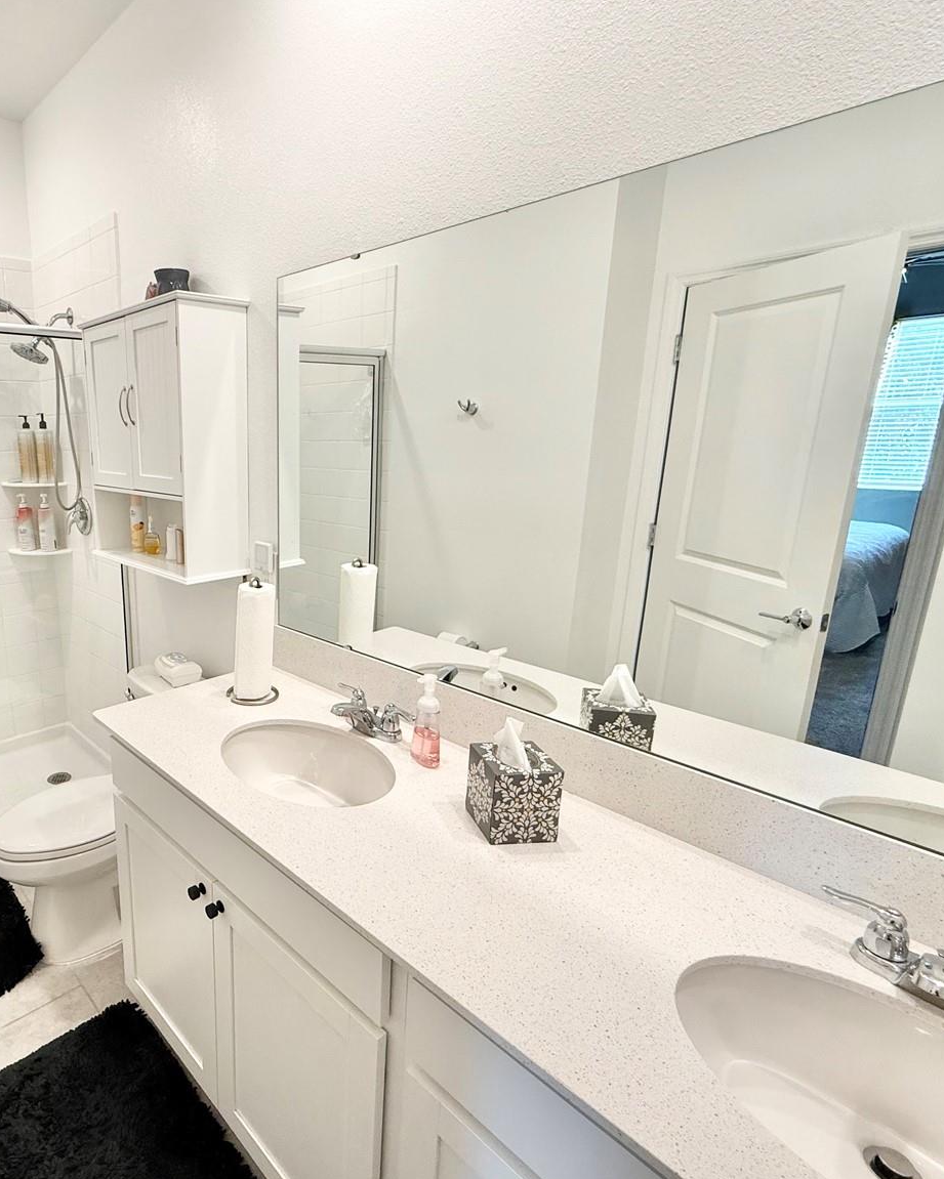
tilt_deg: -13.2
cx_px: 252
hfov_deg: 67.0
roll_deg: +1.2
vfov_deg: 83.3
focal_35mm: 19
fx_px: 663
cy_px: 592
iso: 160
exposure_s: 1/120
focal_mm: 2.22
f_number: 2.2
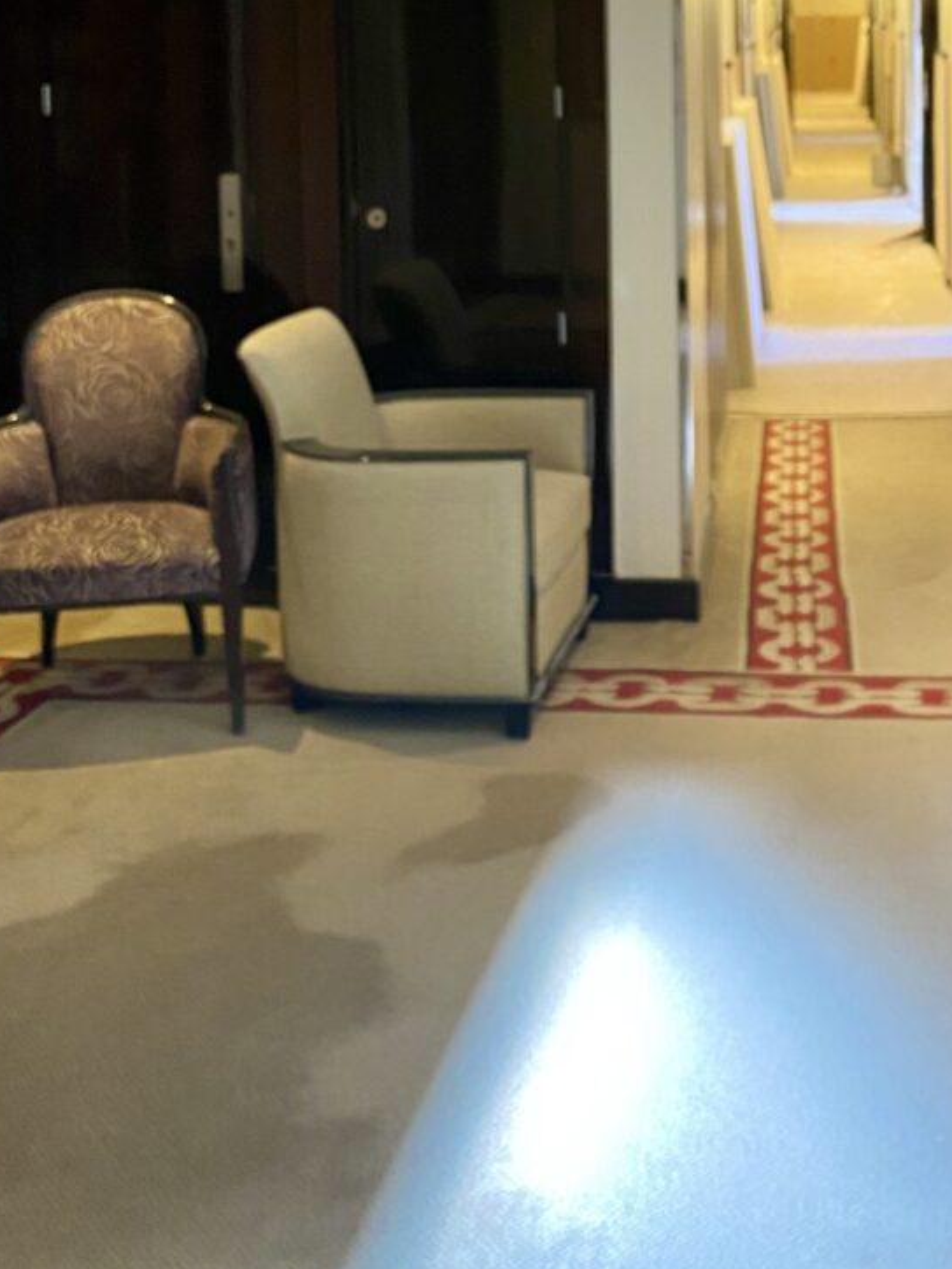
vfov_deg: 36.5
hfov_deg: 28.9
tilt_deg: -2.2
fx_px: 1797
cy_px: 127
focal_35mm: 49
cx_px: 791
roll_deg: +1.6
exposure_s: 1/50
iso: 160
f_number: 1.8
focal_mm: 4.25
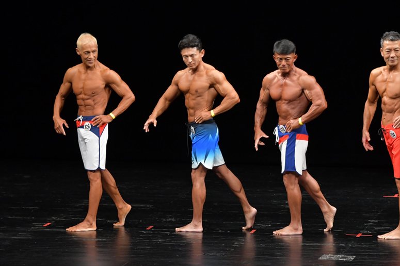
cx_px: 200
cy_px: 133
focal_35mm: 255
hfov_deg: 8.1
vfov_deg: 5.4
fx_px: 2832
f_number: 5.6
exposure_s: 1/400
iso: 3200
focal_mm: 170
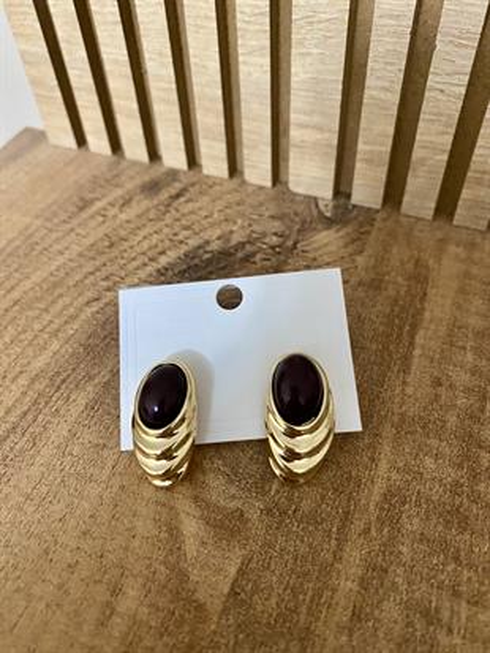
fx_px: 472
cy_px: 326
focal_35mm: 25
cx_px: 245
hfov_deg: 54.9
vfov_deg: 69.4
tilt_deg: -54.7
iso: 400
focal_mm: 4.25
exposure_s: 1/25
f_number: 1.8
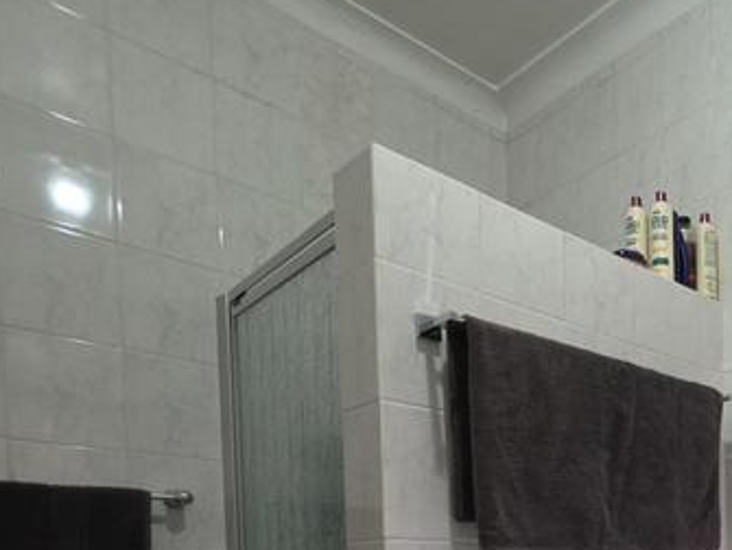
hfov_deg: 45.1
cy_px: 624
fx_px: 656
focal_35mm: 31
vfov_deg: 37.1
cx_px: 793
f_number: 1.9
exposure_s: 1/100
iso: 250
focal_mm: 2.2
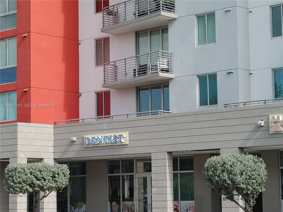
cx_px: 142
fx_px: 850
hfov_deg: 18.9
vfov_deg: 14.2
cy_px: 106
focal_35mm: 104
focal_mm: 5.58
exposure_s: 1/917
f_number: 1.8
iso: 50
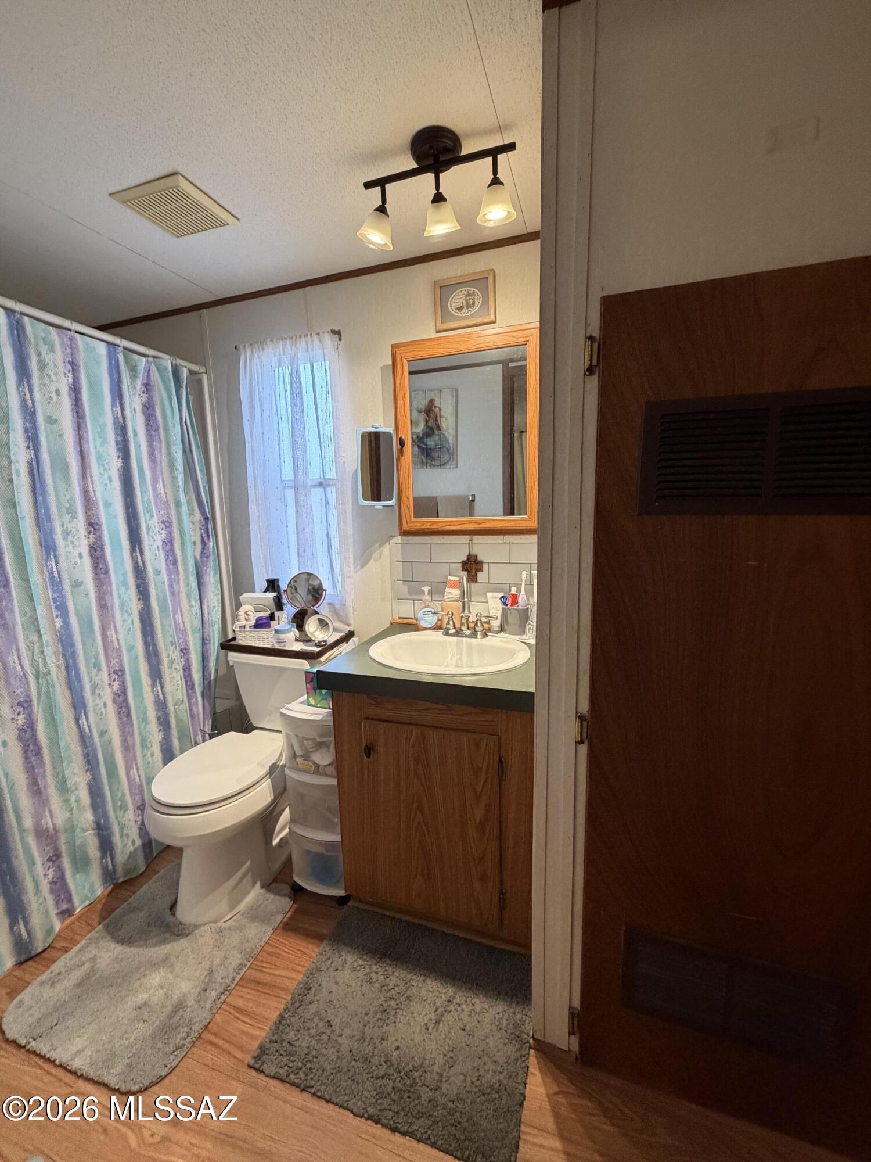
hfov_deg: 85.7
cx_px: 436
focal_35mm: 14
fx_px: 470
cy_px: 581
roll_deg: +1.4
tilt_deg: -8.8
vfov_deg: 102.1
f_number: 2.2
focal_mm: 2.22
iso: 320
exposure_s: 1/60
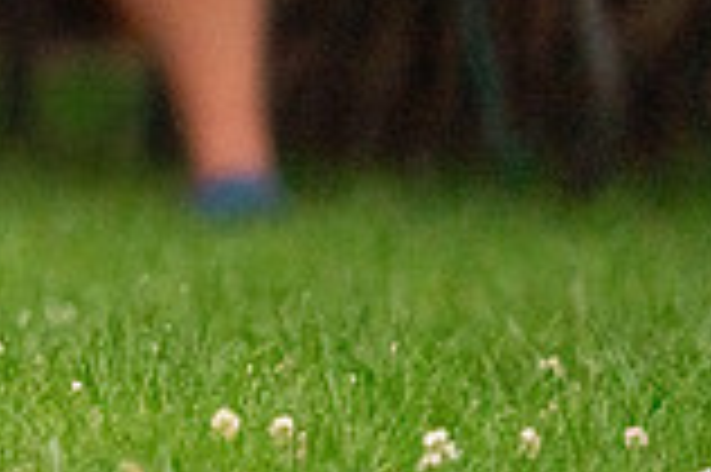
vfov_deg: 0.7
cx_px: -531
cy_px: -155
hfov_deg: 1.0
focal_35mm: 1989
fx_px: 39241
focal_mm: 541
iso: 6400
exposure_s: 1/2000
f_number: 6.3
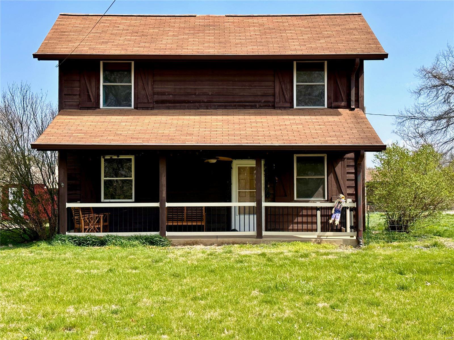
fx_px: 630
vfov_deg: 30.3
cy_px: 170
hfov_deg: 39.7
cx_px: 227
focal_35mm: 48
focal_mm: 6.86
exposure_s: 1/1541
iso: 64
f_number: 1.78
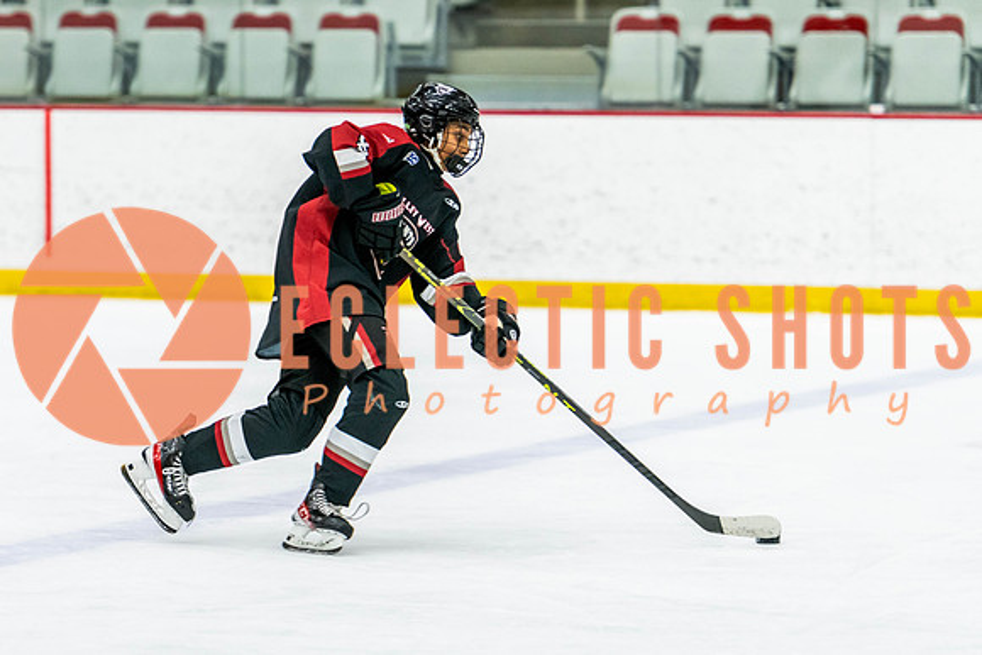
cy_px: 285
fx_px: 5931
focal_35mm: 217
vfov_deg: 6.3
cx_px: 385
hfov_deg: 9.5
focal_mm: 160
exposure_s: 1/640
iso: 1800
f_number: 2.8
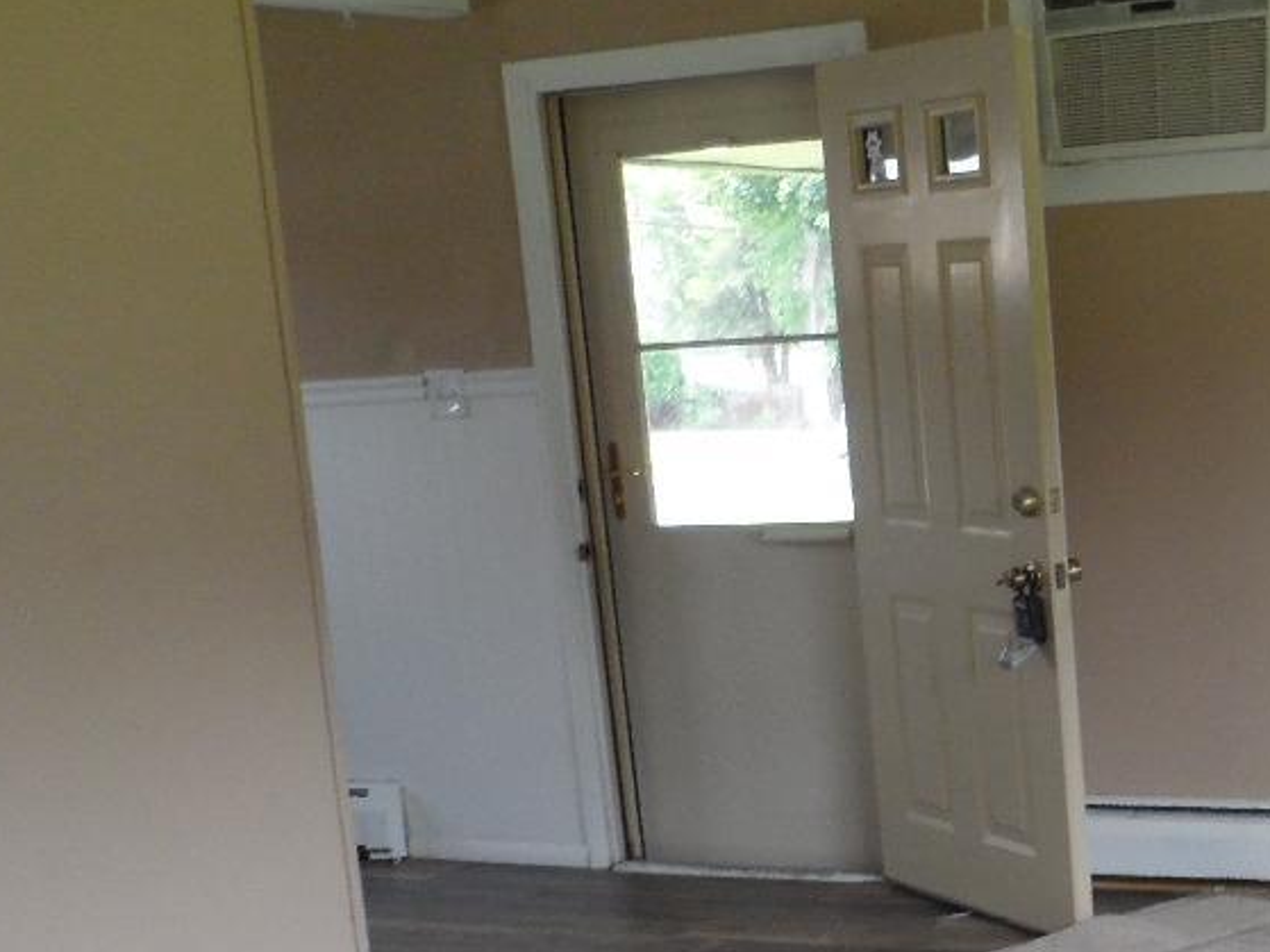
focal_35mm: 67
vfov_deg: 21.5
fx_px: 2458
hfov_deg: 27.1
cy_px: 816
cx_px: 1318
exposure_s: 1/45
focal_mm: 4.9
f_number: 3.3
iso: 80
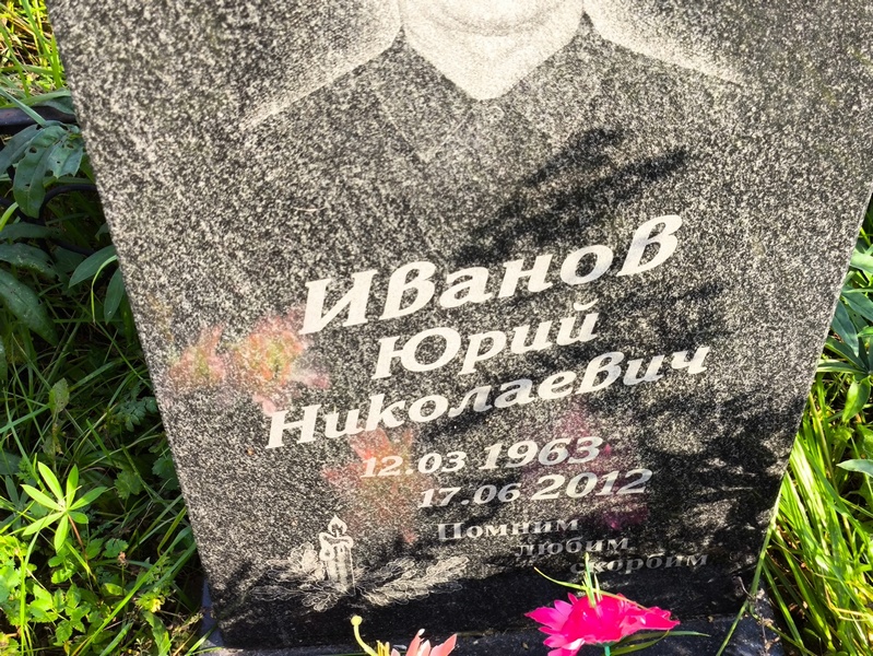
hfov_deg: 38.2
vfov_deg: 29.1
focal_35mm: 50
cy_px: 328
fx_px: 1262
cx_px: 436
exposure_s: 1/164
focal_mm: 4.71
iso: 50
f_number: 1.7
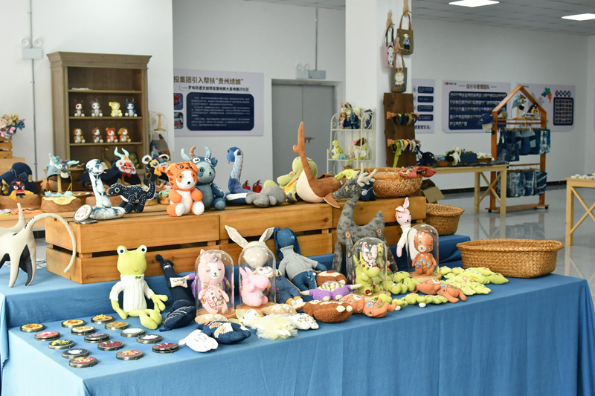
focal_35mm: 48
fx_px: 793
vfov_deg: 28.1
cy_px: 198
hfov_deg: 41.1
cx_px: 298
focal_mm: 24
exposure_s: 1/100
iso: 1250
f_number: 5.6
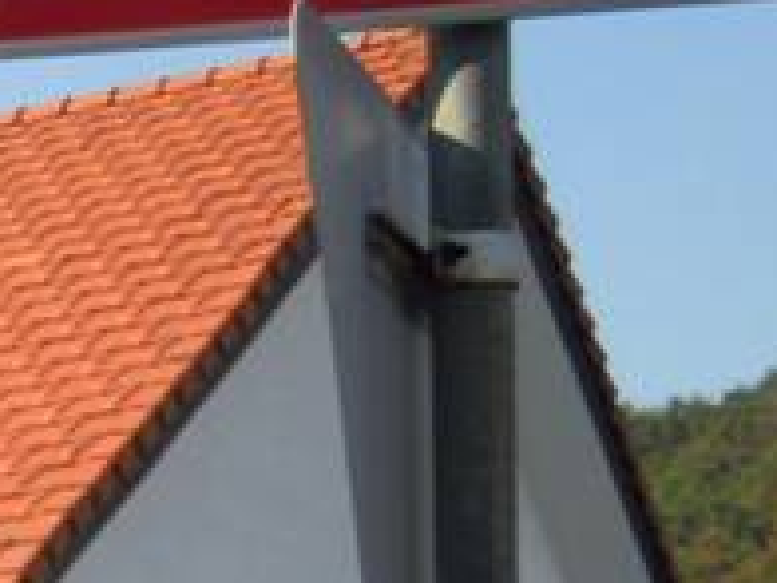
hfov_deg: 11.6
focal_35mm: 143
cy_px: 1162
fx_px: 3210
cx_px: -1019
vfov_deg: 9.7
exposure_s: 1/800
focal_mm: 5
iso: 100
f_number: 2.7
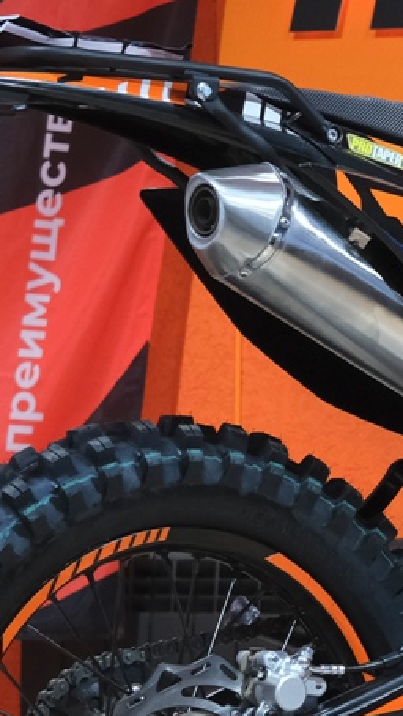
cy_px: 270
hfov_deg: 6.3
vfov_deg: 11.4
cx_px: 694
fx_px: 3571
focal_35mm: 188
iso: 1600
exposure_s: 1/100
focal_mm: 34.2
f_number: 4
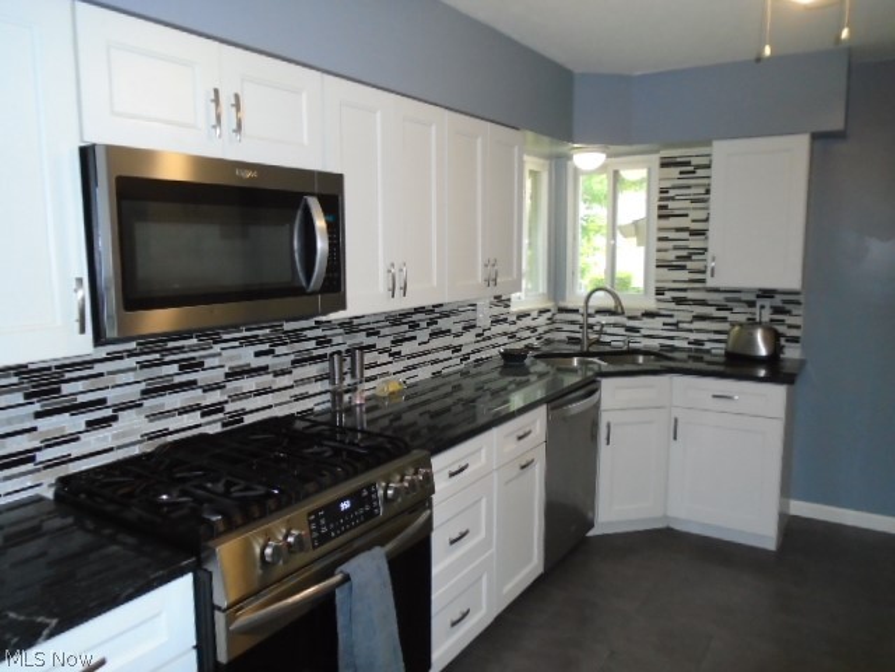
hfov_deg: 67.3
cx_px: 448
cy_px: 336
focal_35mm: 26
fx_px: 672
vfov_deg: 53.1
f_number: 3.2
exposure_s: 1/30
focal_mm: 4.6
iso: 400
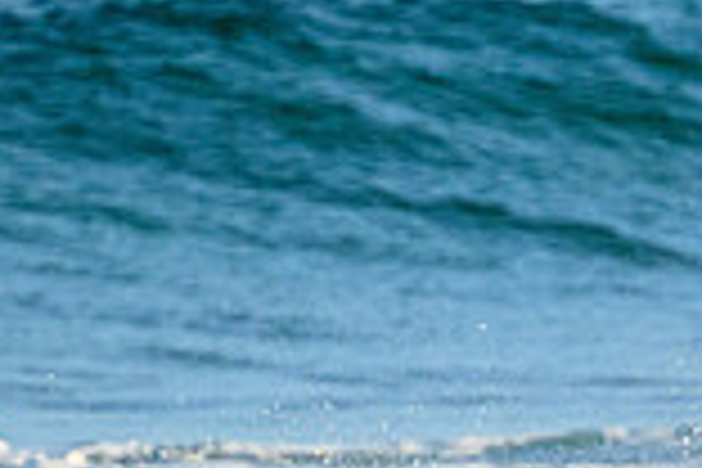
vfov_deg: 0.5
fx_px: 57891
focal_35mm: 2969
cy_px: 704
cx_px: 1179
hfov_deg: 0.7
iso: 2200
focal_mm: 800
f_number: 11
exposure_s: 1/2000
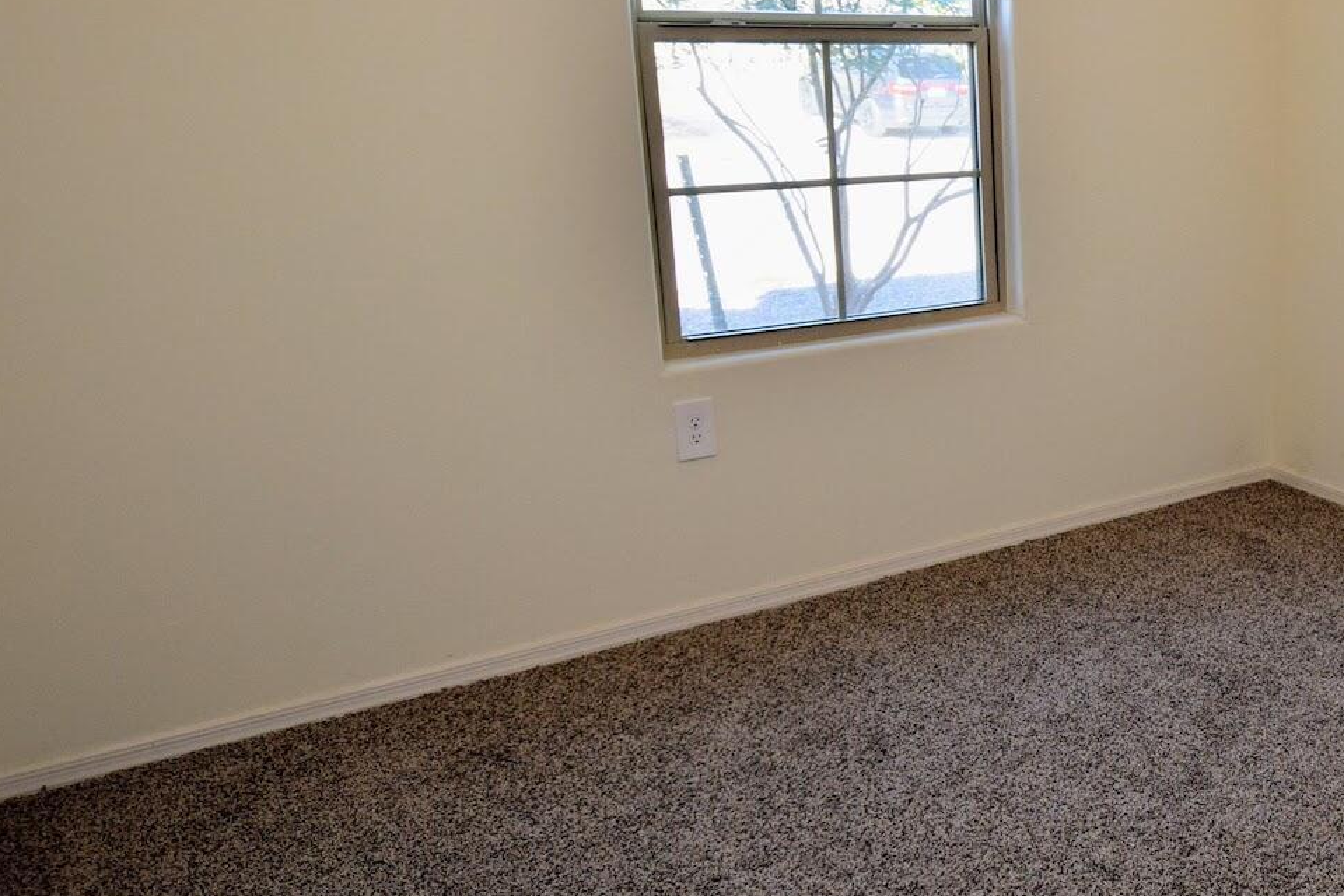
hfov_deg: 46.1
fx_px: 1344
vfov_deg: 36.7
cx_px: 1292
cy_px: 349
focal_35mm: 36
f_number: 5.6
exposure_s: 1/80
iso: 400
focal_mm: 12
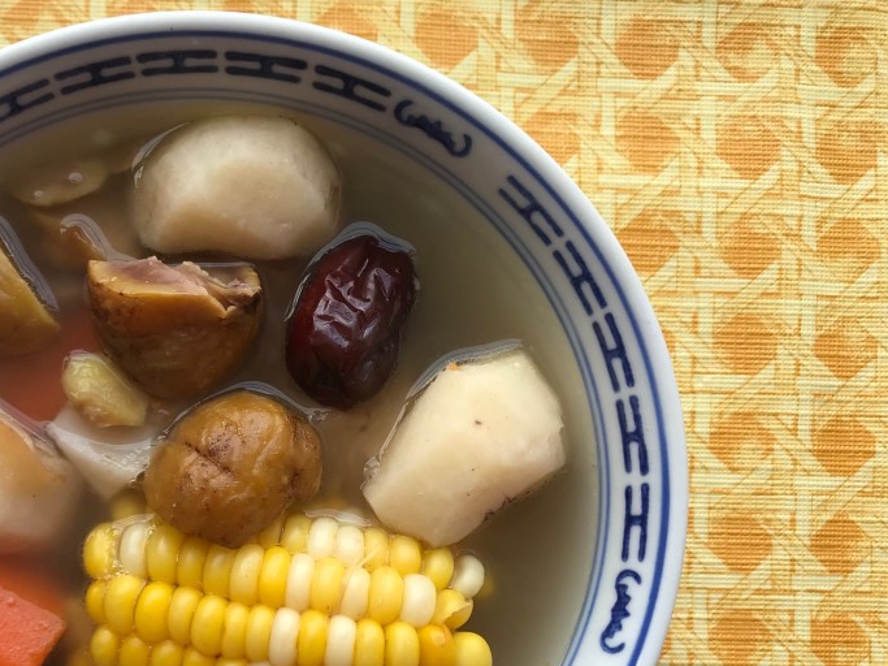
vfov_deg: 33.8
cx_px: 248
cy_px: 484
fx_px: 1077
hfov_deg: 43.7
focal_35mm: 42
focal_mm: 3.99
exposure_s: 1/105
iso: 20
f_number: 1.8
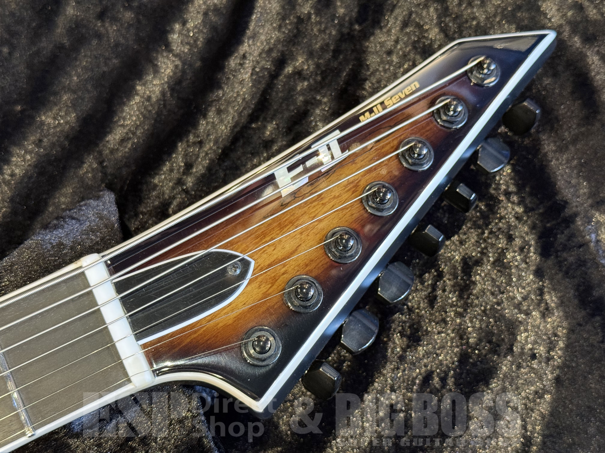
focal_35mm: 48
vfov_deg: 30.3
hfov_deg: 39.7
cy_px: 226
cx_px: 302
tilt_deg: -76.3
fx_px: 839
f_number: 1.78
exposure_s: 1/40
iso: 250
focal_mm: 6.76
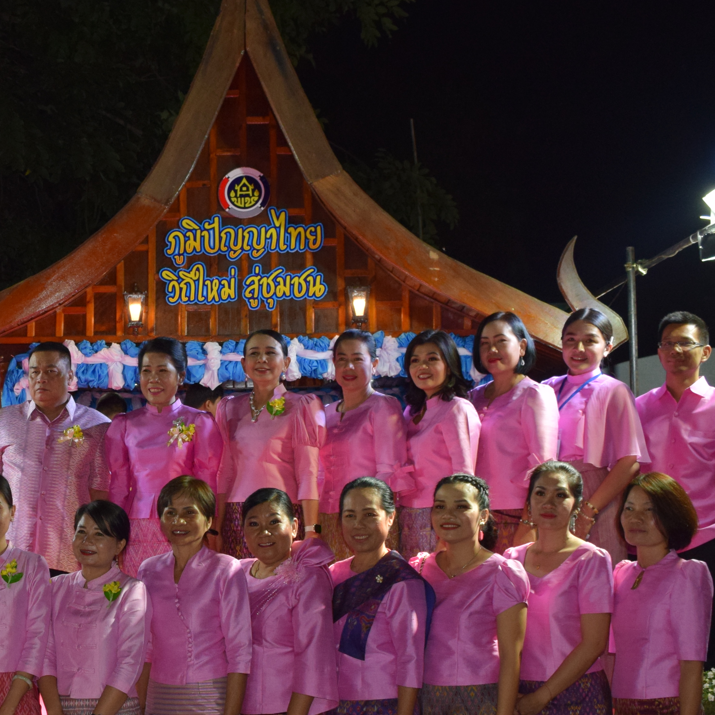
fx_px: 1379
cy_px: 509
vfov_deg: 28.8
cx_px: 48
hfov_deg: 27.8
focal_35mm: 59
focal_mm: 18
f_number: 5
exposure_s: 1/100
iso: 800
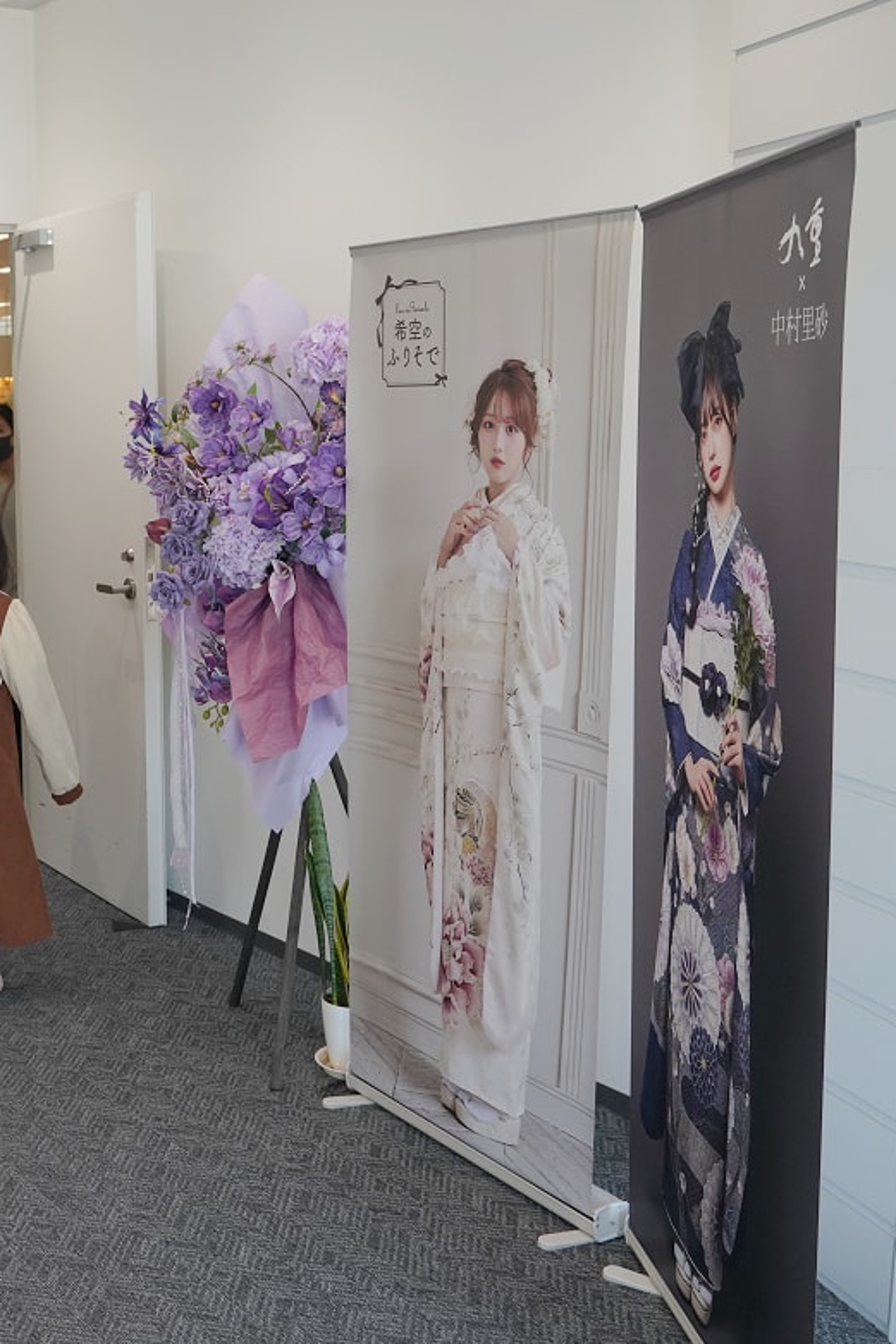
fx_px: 1604
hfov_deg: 30.0
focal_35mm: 43
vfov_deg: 45.4
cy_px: 659
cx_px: 107
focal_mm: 28
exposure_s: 1/160
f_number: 4
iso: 1000
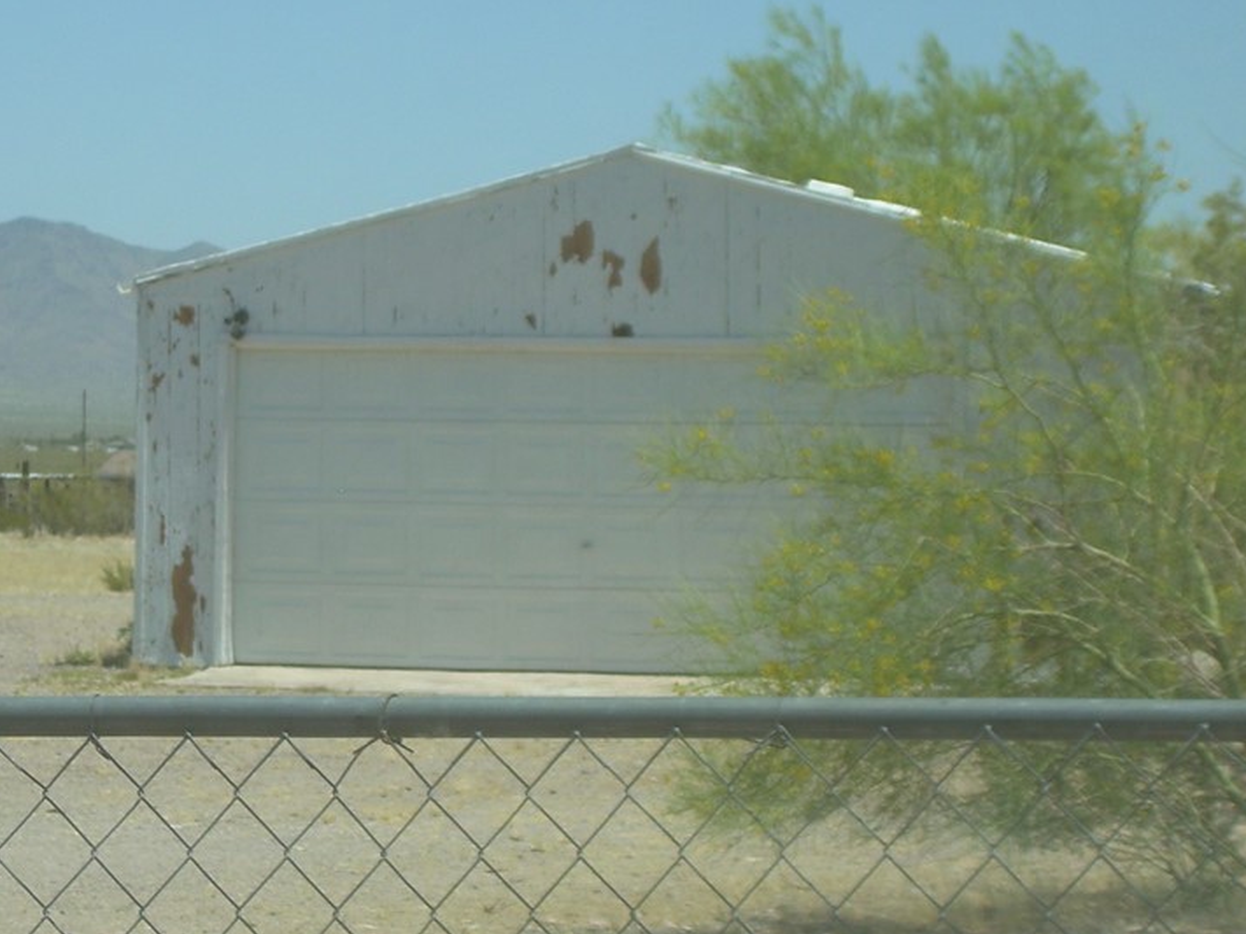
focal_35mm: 147
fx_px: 5290
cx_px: 363
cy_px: 501
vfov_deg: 10.1
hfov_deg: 13.4
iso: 50
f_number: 4.6
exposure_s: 1/420
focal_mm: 17.5
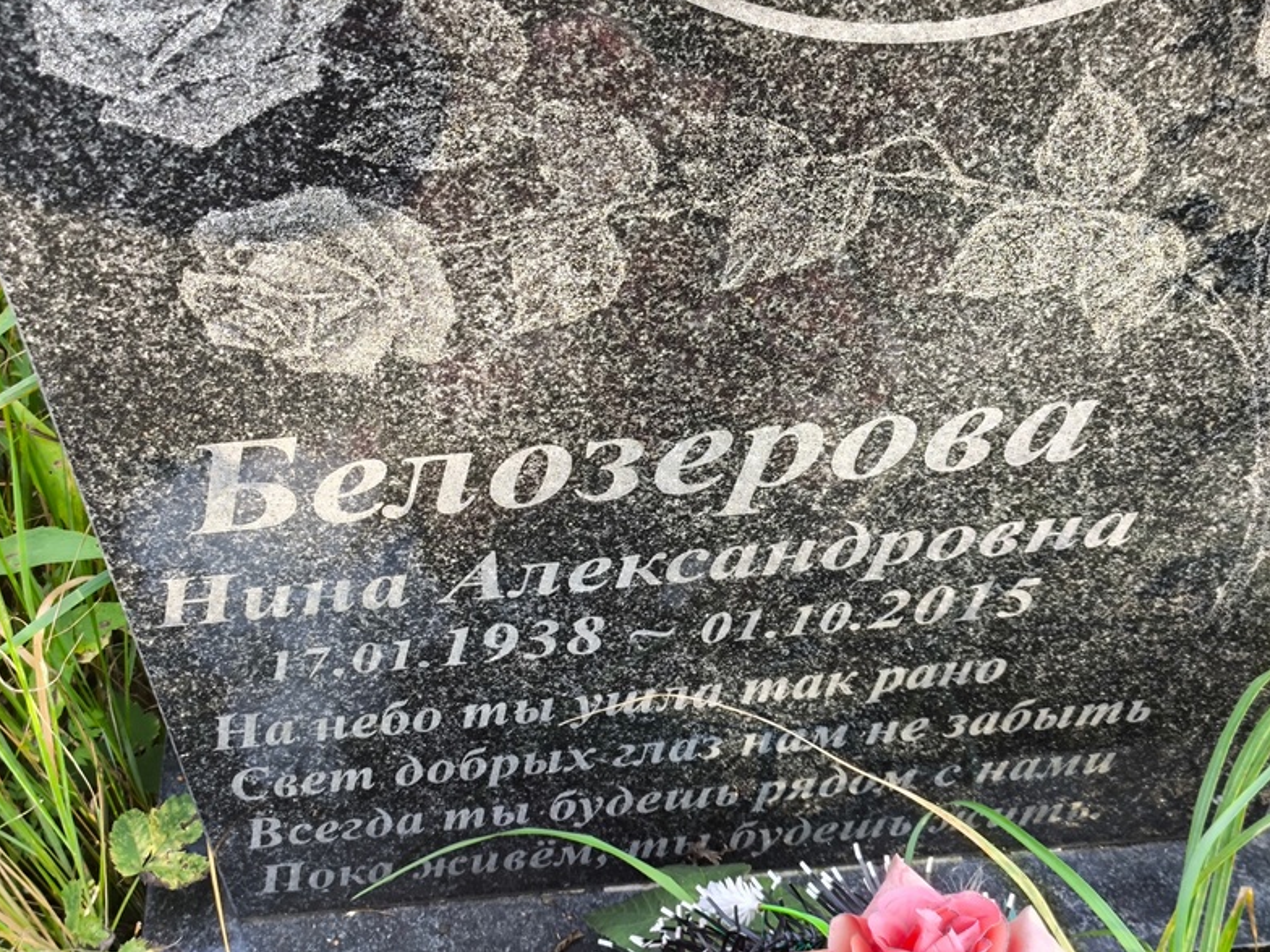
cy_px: 471
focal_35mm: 51
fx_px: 1871
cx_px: 631
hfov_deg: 37.5
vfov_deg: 28.6
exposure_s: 1/60
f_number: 1.7
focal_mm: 4.71
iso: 80
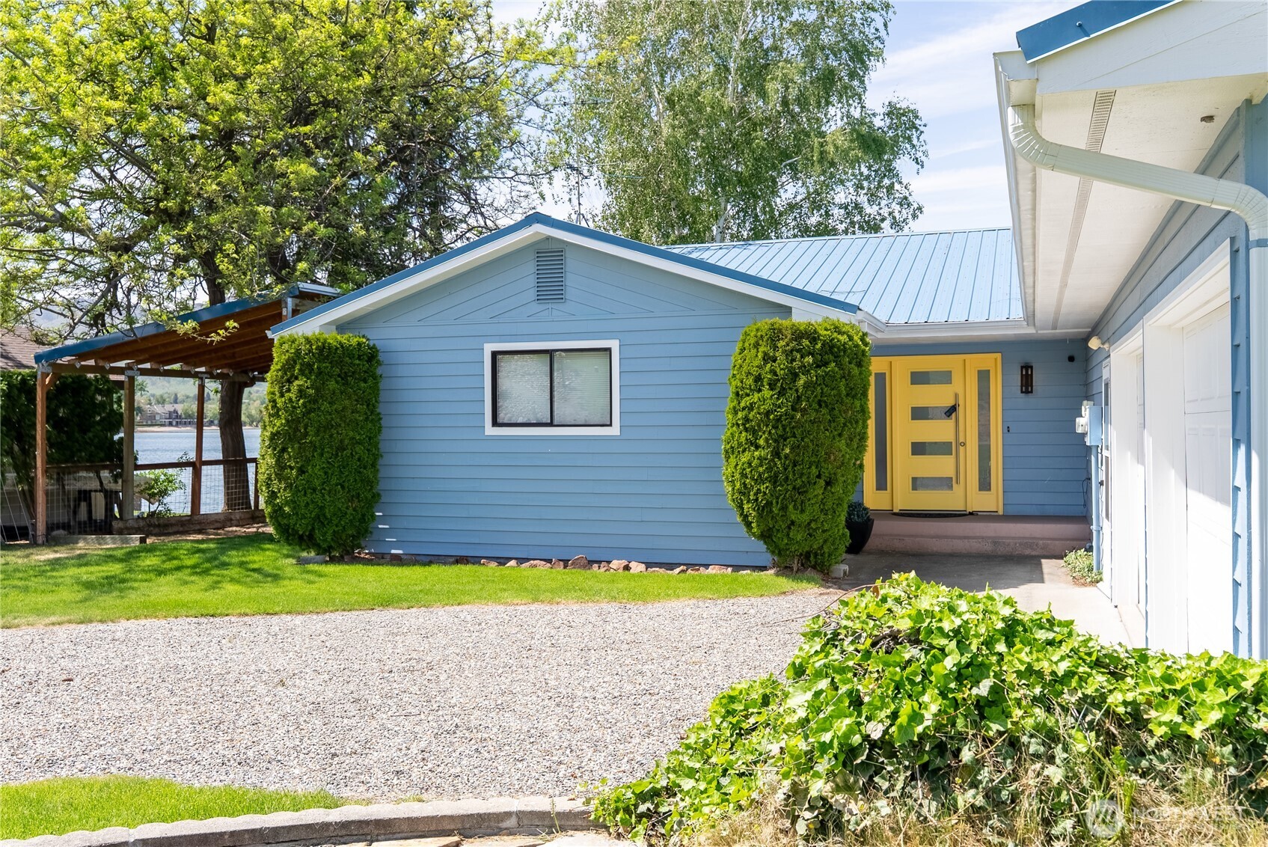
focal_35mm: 32
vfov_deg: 41.5
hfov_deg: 59.2
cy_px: 424
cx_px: 634
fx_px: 1117
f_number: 6.3
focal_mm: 31.7
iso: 100
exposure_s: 1/2500
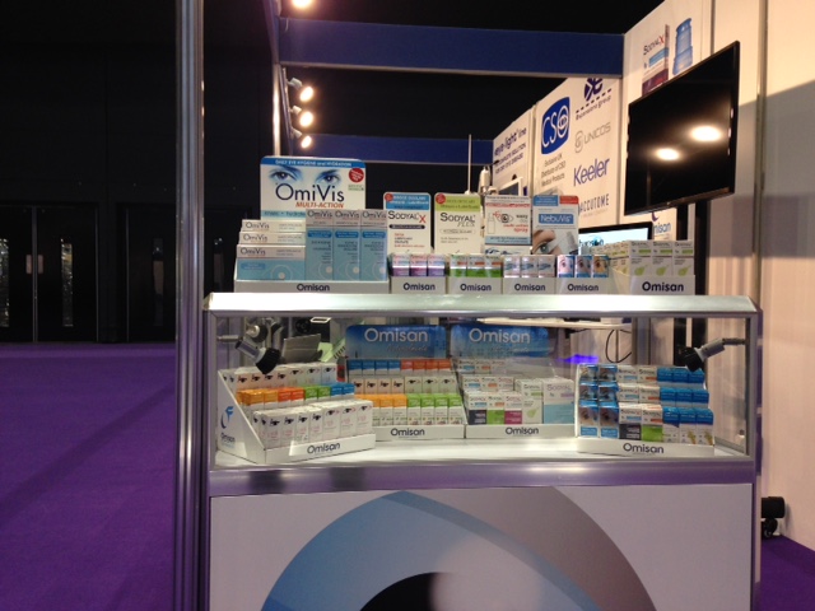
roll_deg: -0.5
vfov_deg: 42.9
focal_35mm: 33
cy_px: 306
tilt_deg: -2.2
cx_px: 408
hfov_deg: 55.4
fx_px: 777
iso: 80
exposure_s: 1/20
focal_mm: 4.12
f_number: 2.4
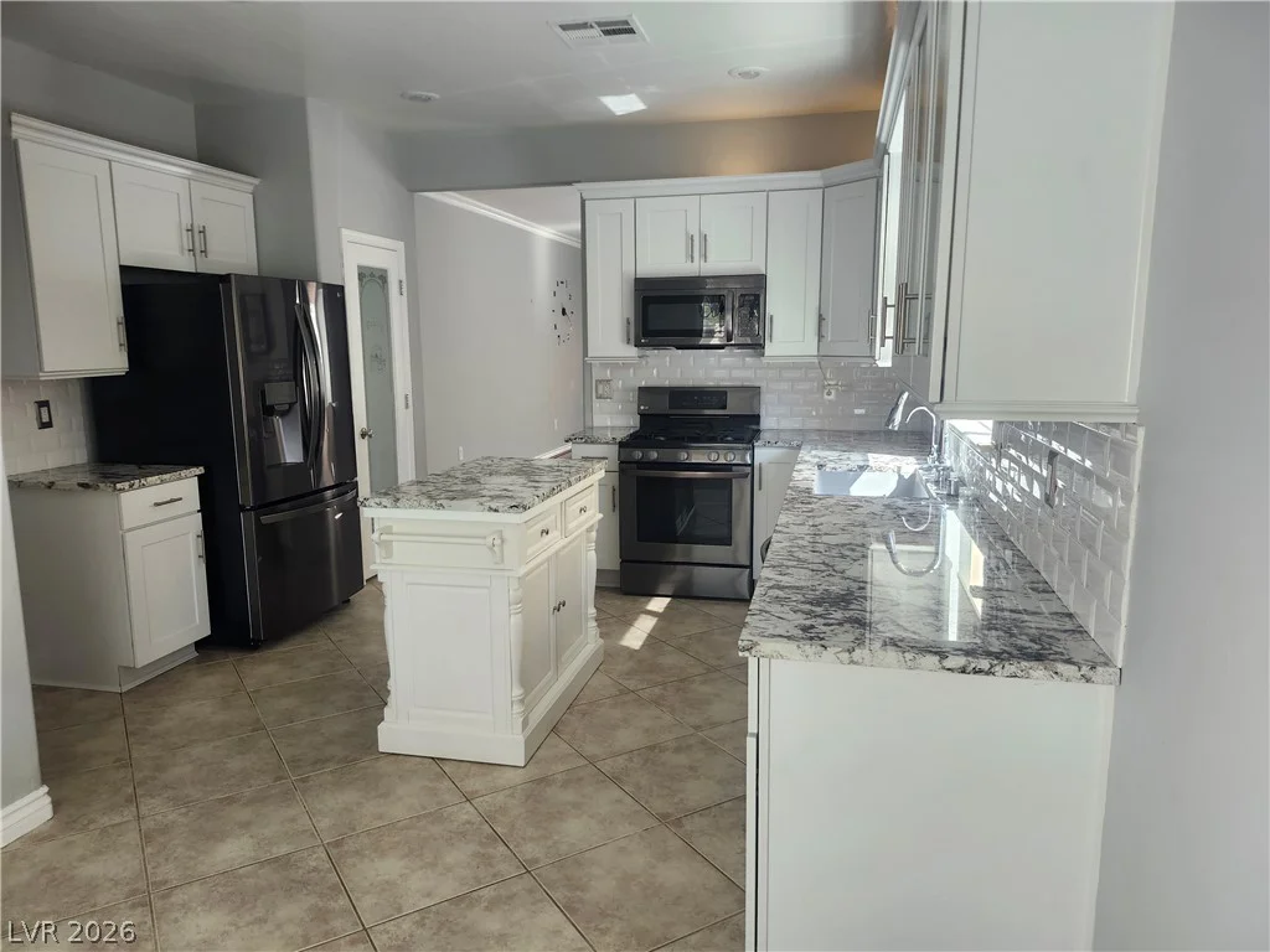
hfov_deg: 73.9
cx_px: 635
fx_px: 844
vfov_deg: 58.9
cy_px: 476
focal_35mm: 23
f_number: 1.8
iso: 160
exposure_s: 1/180
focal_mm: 5.54
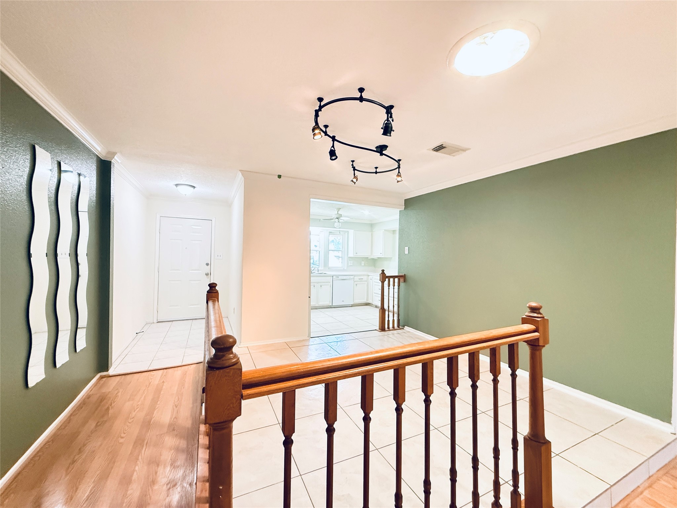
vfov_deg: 85.7
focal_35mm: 14
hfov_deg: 102.1
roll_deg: -1.2
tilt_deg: +0.9
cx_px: 338
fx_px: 274
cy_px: 254
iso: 640
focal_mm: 2.22
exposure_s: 1/60
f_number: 2.2
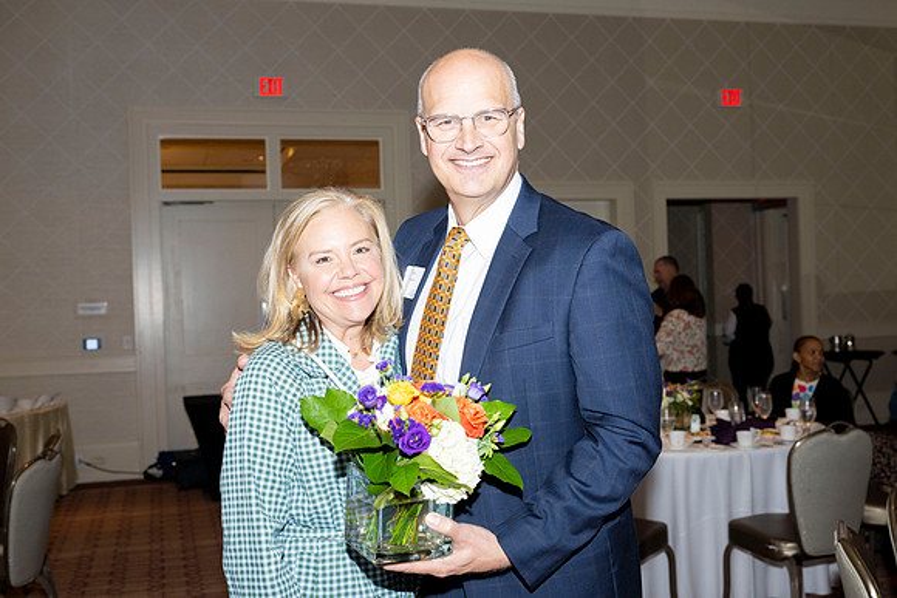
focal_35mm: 42
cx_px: 448
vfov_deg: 31.9
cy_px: 299
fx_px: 1047
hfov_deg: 46.4
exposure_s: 1/160
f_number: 5.6
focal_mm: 42
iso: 1000
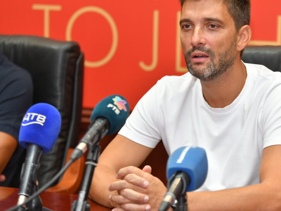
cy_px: 93
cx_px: 182
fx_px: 1534
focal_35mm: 189
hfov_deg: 10.5
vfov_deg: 7.9
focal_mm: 140
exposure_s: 1/160
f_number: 4
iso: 1000
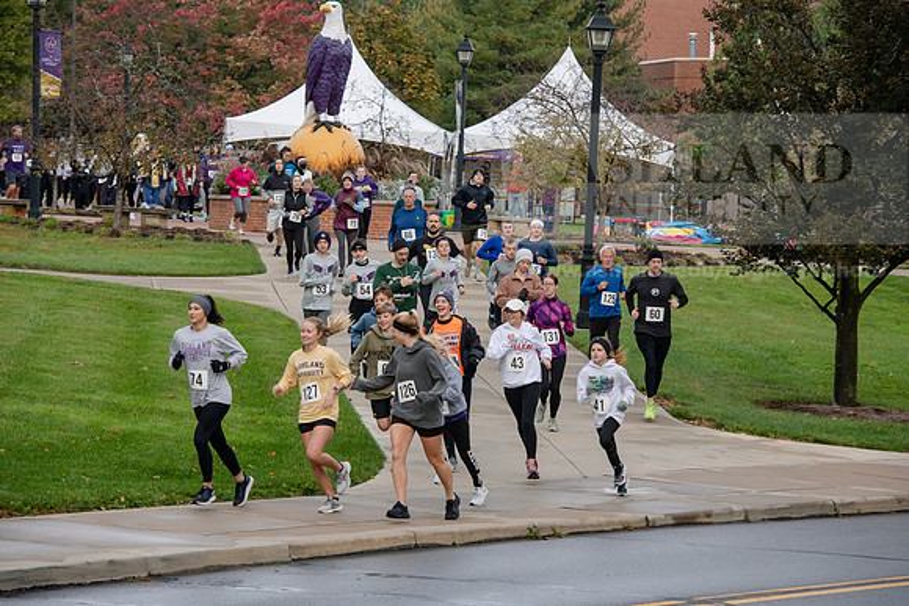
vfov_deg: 9.5
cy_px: 303
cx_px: 454
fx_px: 3662
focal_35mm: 145
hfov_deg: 14.2
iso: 500
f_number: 6.3
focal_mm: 145
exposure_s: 1/400
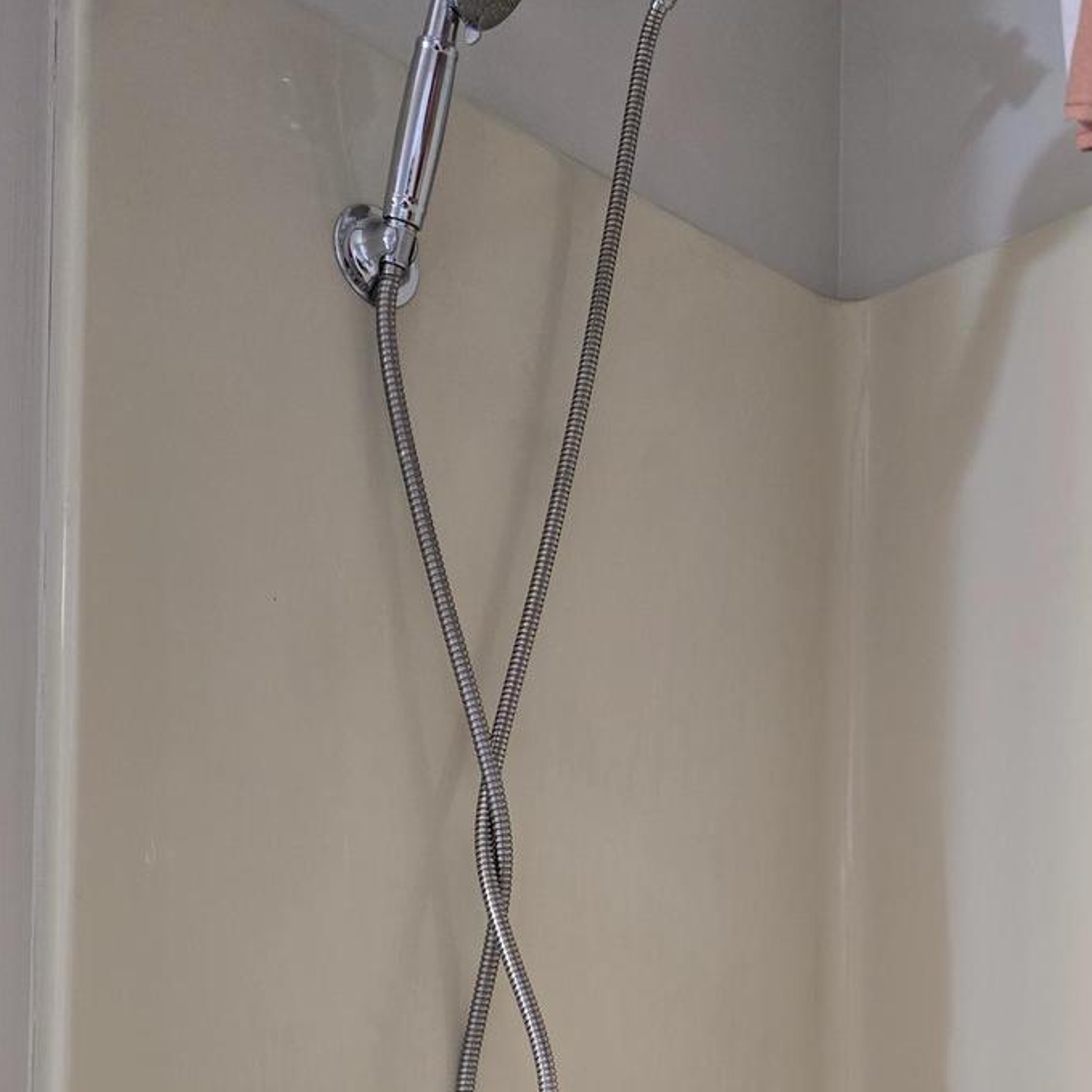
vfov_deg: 34.3
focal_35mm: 46
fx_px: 1642
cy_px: 1028
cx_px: 729
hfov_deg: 36.4
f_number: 1.7
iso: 500
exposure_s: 1/120
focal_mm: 6.3
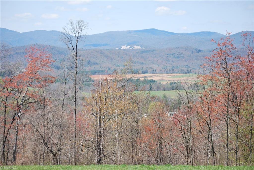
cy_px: 85
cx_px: 127
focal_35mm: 108
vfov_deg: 12.7
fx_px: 762
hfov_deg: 18.9
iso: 140
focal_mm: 72
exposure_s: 1/500
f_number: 5.6
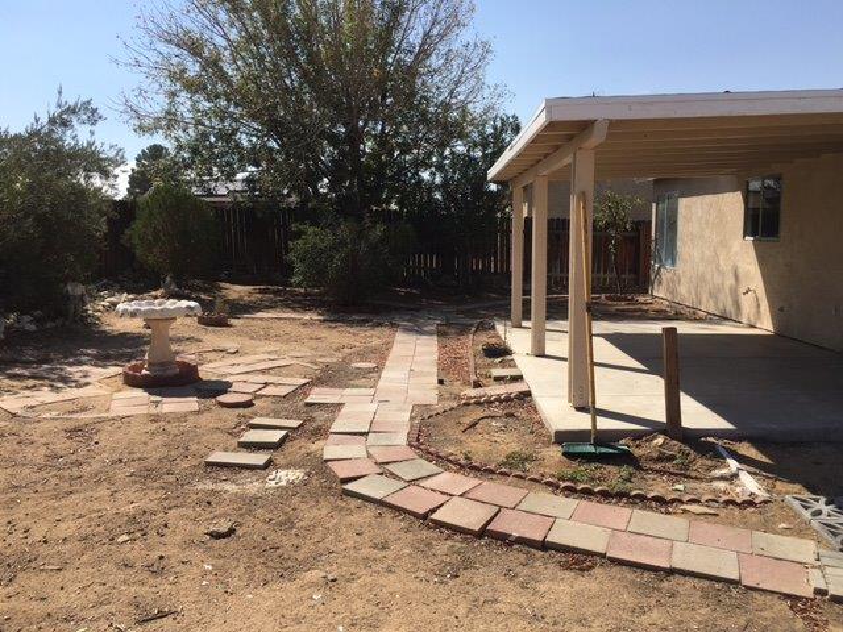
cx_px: 422
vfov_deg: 48.2
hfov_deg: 61.7
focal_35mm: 29
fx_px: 706
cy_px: 316
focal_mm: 4.15
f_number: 2.2
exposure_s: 1/1923
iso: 25
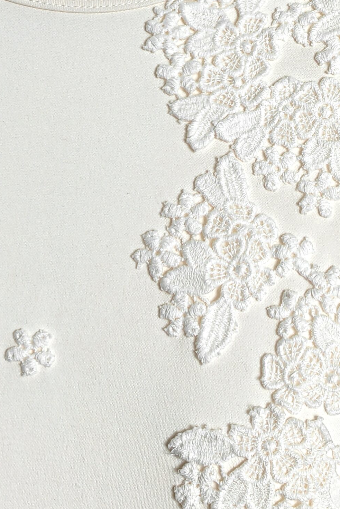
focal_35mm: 74
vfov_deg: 27.3
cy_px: 246
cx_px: 234
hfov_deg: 18.4
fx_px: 1048
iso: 50
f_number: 1.9
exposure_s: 1/120
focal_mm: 5.3
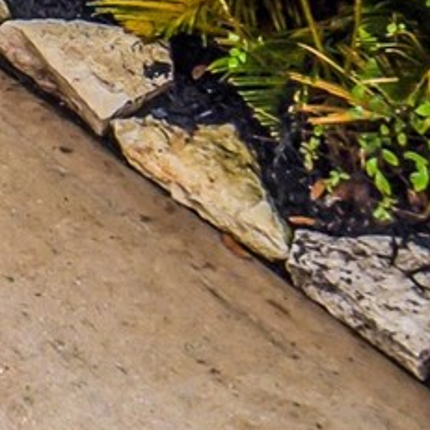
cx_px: -839
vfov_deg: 11.4
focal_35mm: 112
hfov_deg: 10.8
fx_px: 1574
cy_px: -750
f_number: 11
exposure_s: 1/125
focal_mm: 14
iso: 500
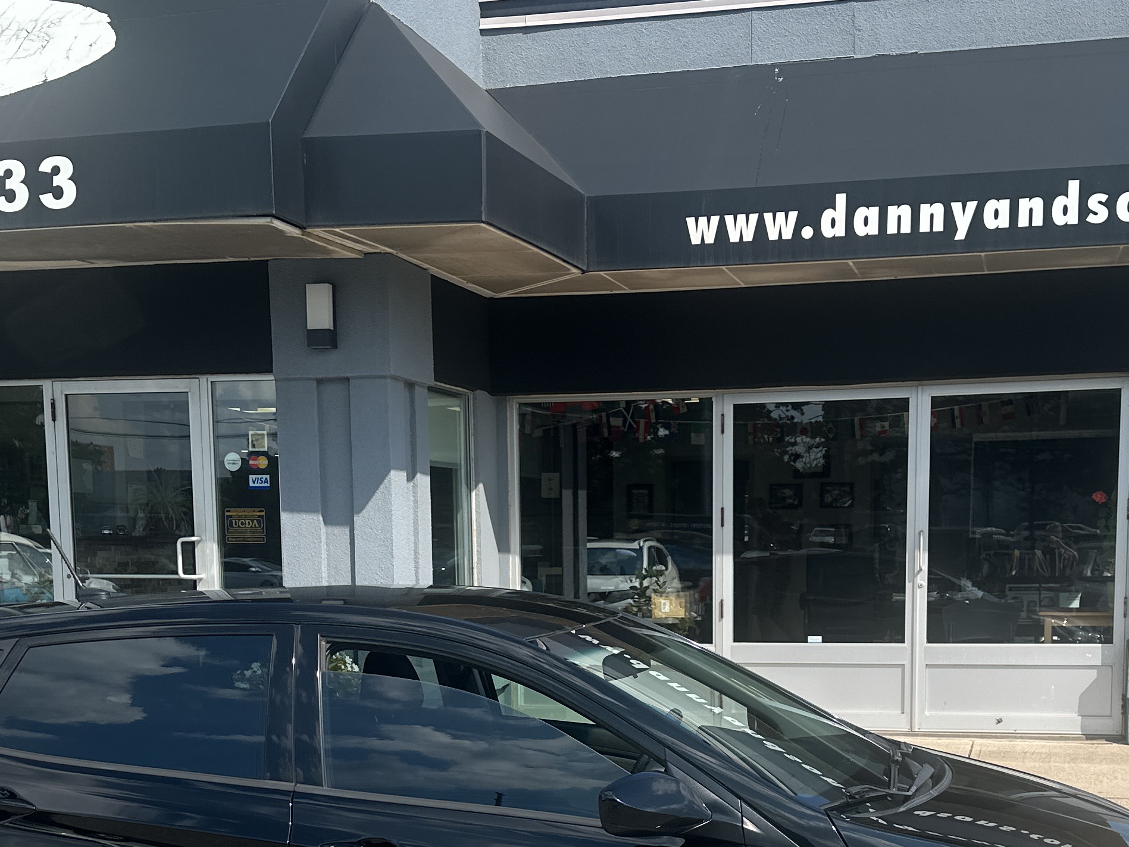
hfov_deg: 37.5
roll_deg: -1.5
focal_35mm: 51
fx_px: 1663
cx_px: 589
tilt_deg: -5.0
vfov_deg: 27.7
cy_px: 736
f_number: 1.78
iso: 80
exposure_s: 1/3597
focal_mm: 6.86
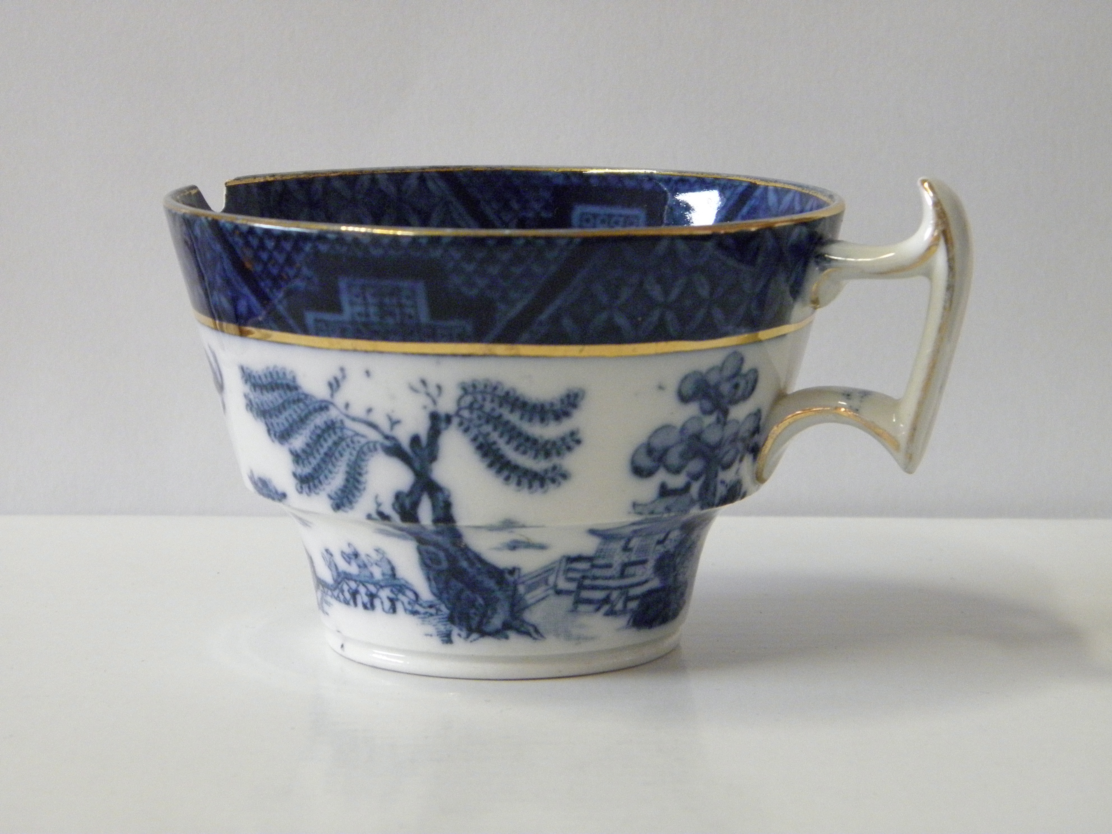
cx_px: 556
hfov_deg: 18.5
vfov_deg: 14.0
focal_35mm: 106
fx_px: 3405
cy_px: 417
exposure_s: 1/50
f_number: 4.7
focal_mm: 19
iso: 400
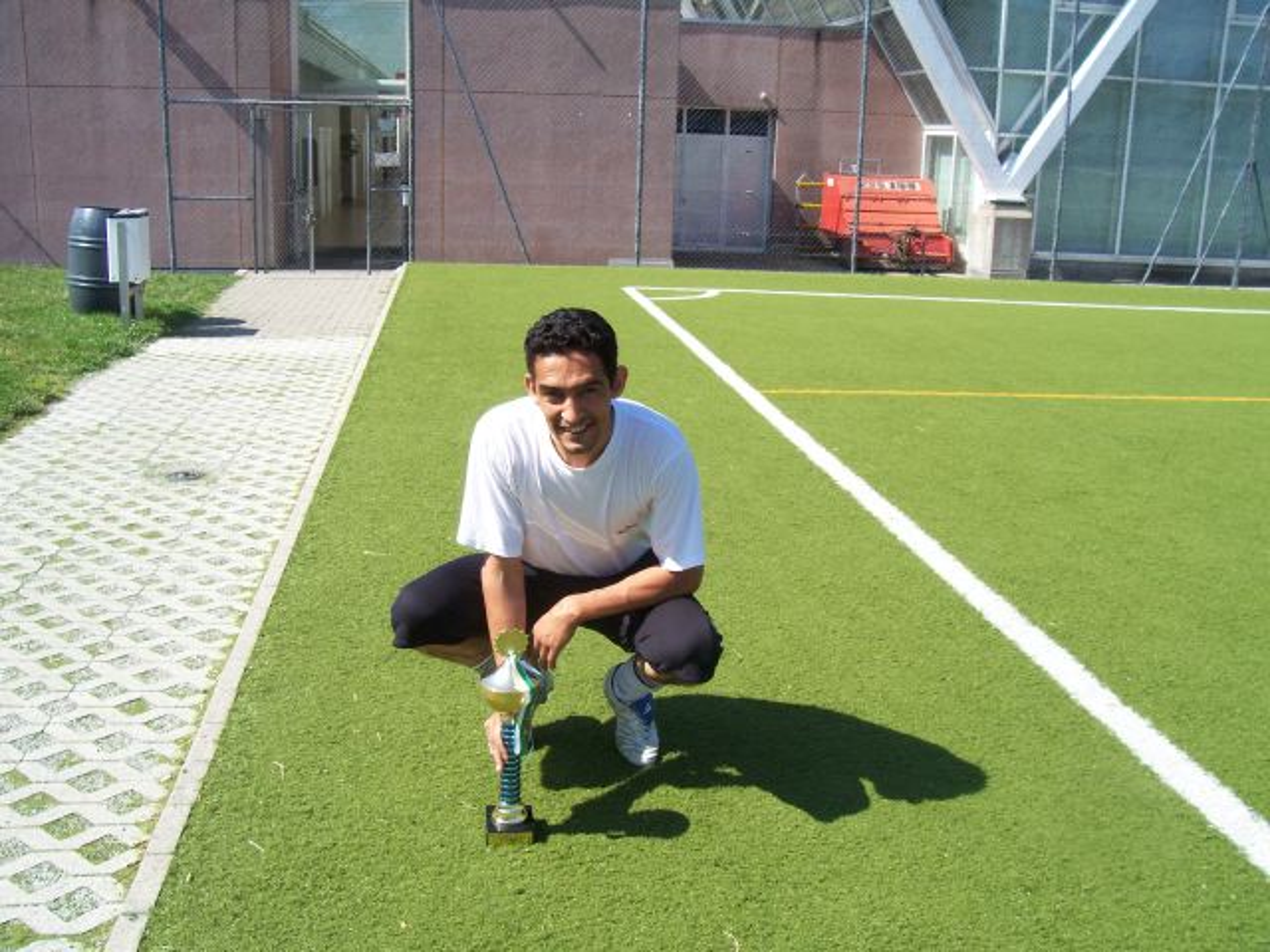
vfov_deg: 41.8
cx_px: 635
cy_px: 476
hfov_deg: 54.0
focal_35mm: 34
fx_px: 1247
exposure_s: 1/327
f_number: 5.1
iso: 80
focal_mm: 5.6
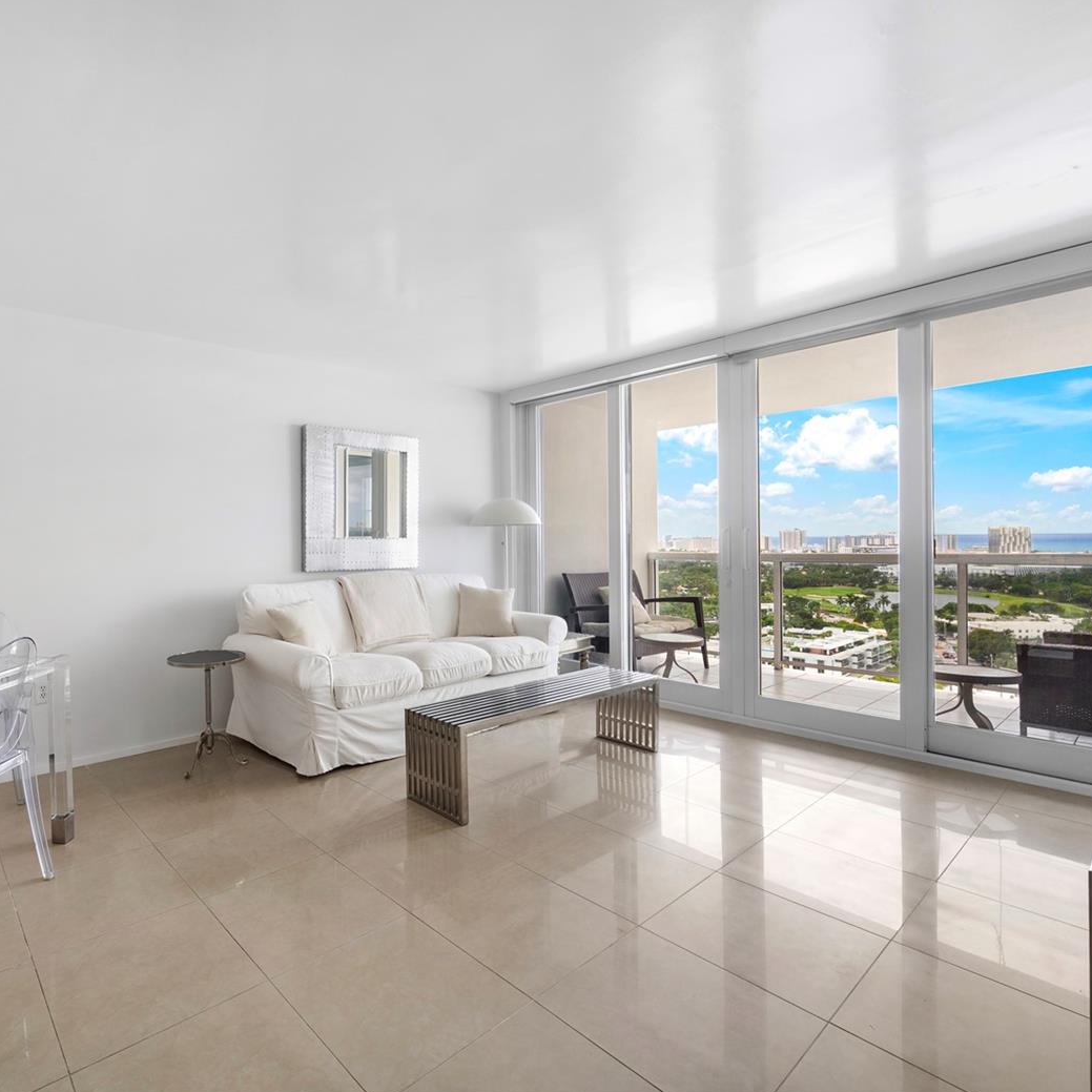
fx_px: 607
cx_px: 384
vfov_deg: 84.0
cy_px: 540
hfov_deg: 81.7
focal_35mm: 17
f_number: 8
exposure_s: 1/25
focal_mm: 13
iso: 400
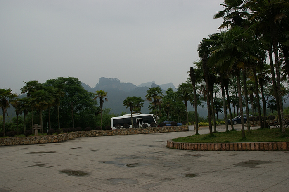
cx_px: 144
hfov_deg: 57.3
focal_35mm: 33
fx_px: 265
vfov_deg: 39.9
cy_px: 96
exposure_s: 1/60
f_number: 8
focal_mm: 22
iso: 100
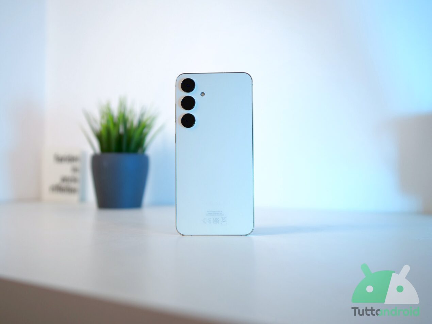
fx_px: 399
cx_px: 216
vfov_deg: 44.2
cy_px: 162
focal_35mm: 32
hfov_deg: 56.8
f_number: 1.4
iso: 200
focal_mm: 16
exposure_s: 1/320
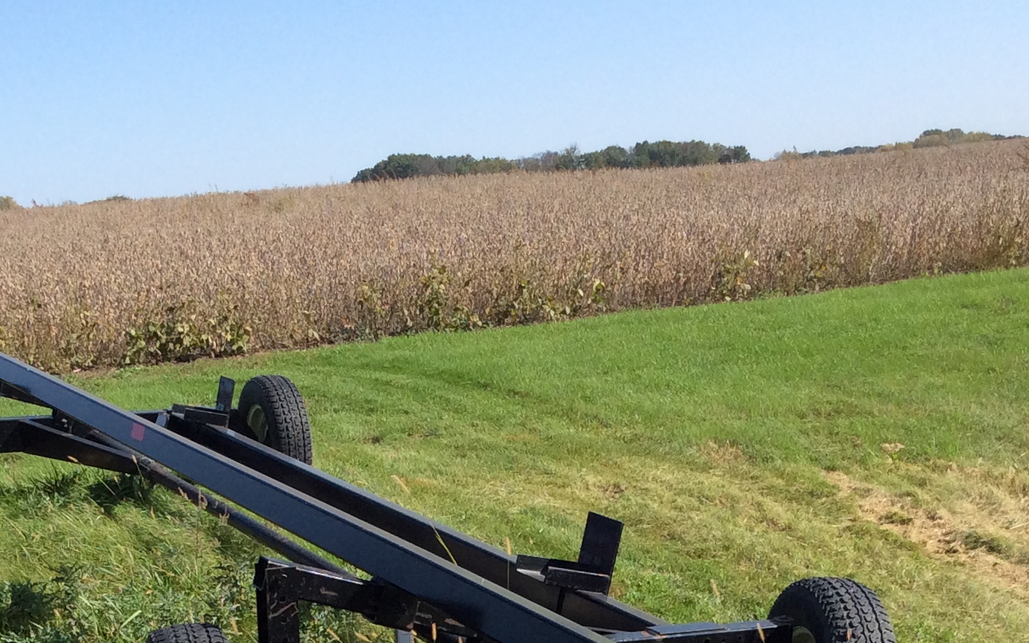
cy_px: 757
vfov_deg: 18.2
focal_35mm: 68
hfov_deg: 30.2
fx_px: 1907
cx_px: 441
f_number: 2.4
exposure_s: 1/1192
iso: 32
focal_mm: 3.3
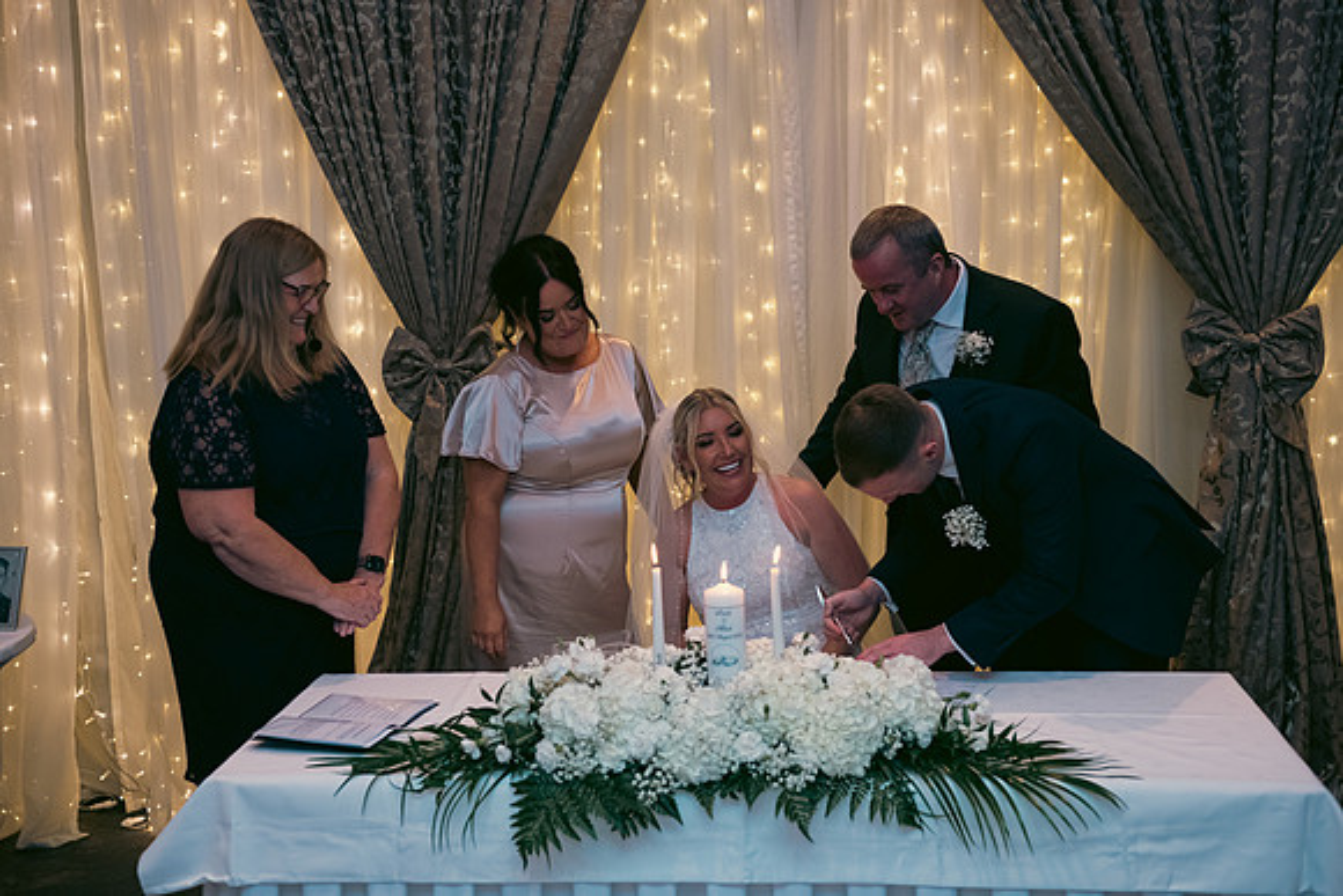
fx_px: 1791
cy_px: 448
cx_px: 672
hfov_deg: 41.1
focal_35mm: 48
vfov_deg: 28.1
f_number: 3.5
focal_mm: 48
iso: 800
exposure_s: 1/160
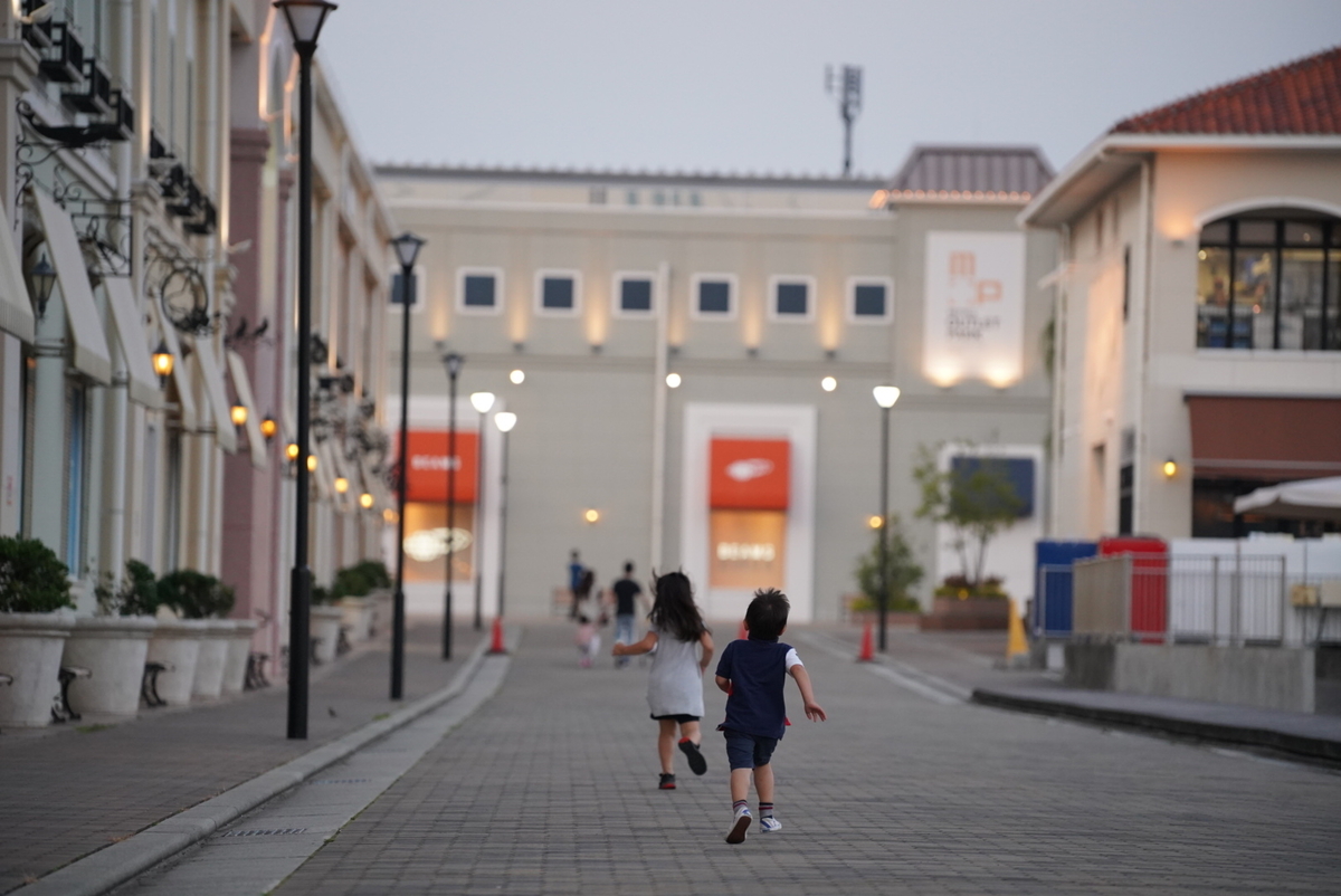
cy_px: 448
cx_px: 670
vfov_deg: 6.9
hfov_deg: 10.3
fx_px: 7455
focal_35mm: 200
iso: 2500
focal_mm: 200
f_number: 4
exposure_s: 1/500
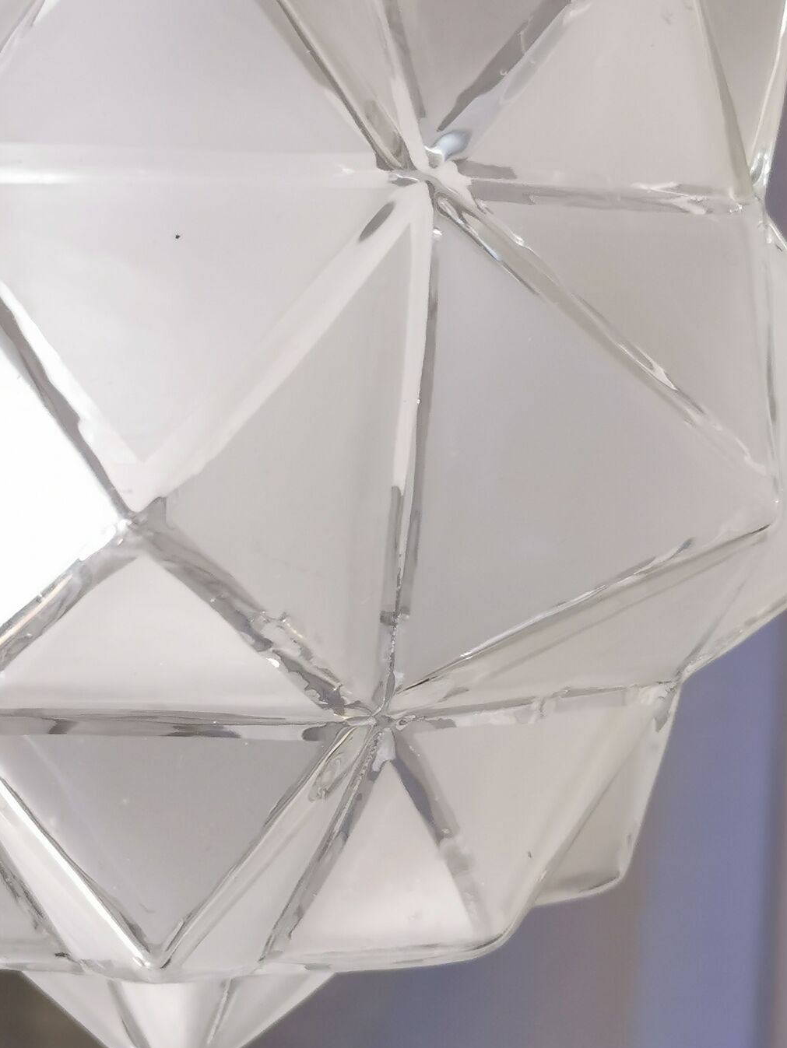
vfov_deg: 20.6
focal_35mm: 95
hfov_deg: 15.6
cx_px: 383
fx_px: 2878
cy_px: 529
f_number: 1.8
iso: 160
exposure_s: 1/100
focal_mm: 5.58
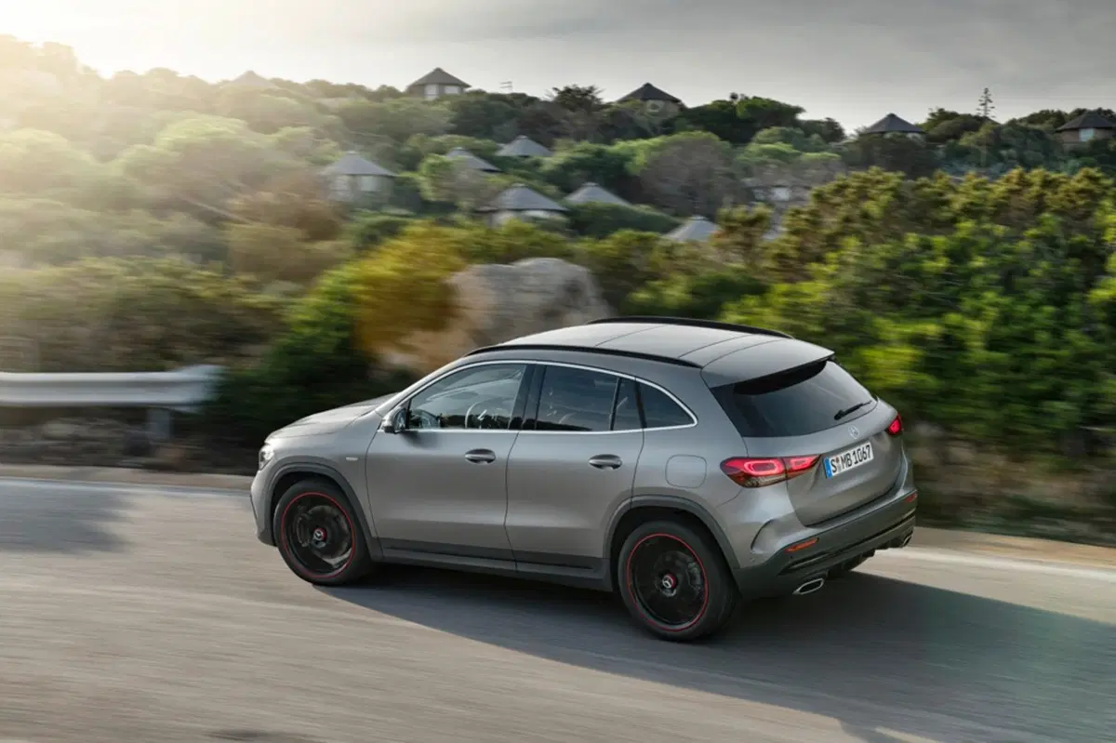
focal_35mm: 70
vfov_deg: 19.4
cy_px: 372
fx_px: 2169
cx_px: 558
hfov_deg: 28.9
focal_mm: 70
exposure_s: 1/10
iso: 31
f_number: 16
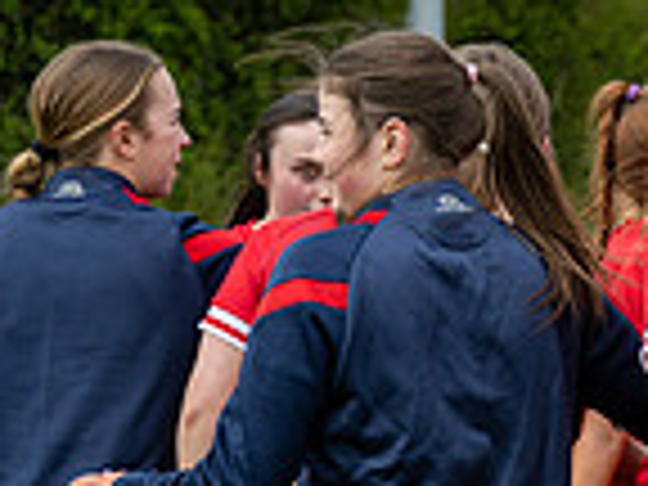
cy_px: 502
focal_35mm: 202
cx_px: 999
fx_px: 3781
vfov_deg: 7.3
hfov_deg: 9.5
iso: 125
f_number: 3.5
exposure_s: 1/1250
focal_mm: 52
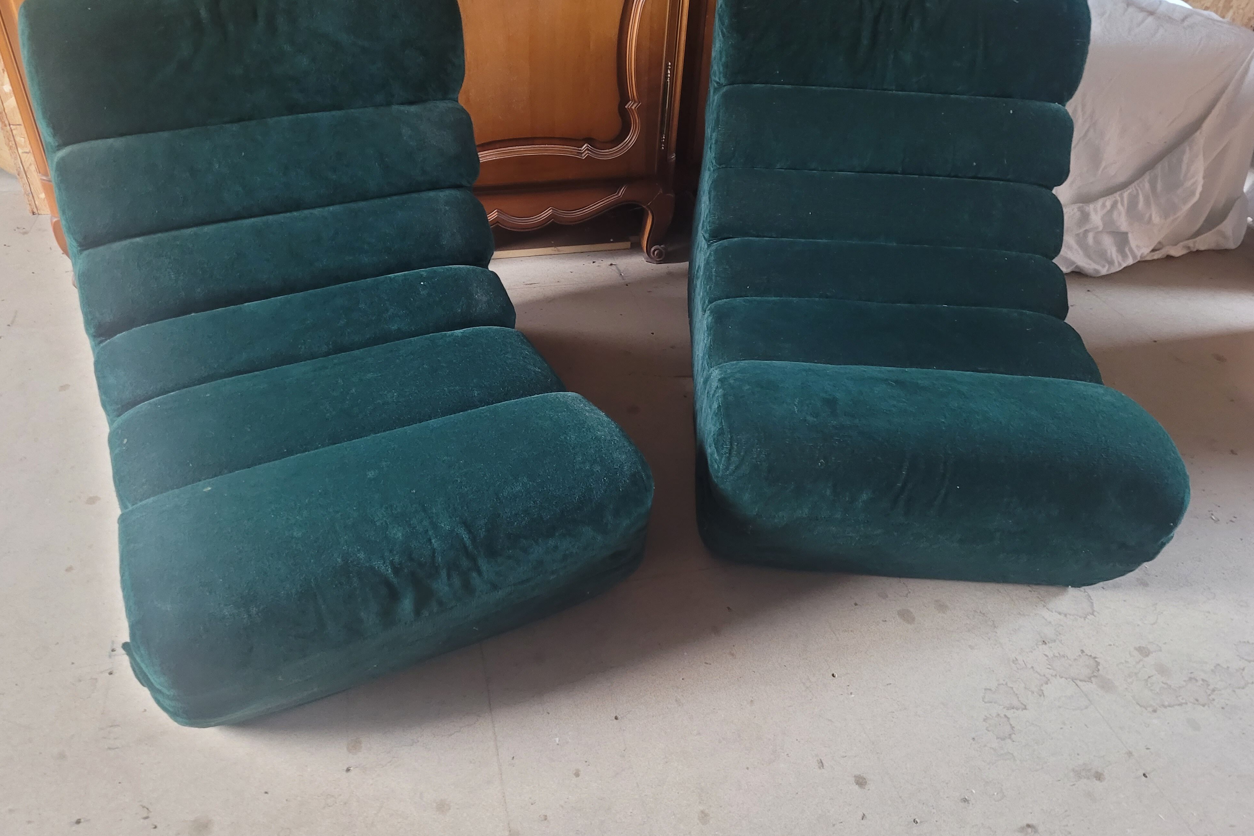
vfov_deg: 46.4
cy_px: 384
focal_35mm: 28
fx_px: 975
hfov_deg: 65.5
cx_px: 616
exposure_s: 1/25
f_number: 1.8
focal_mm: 5.4
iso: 640
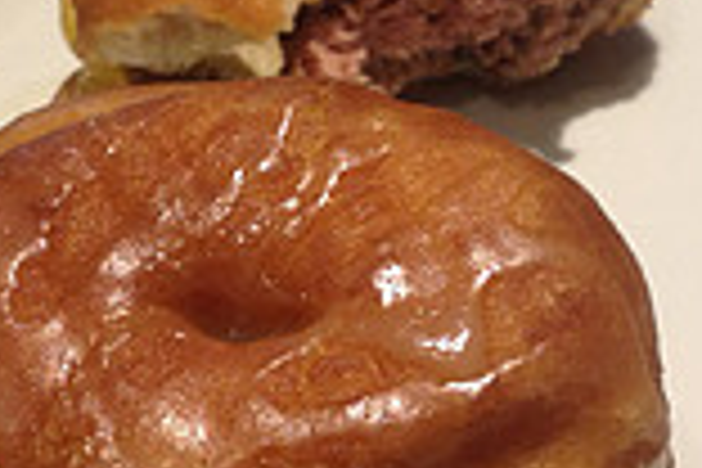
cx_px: 482
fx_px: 2632
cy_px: 83
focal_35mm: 135
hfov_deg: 15.2
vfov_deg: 10.1
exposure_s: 1/20
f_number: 2.4
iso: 64
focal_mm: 4.28
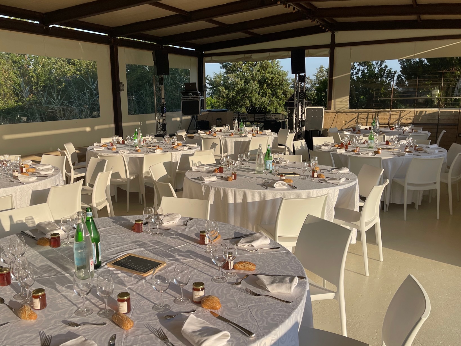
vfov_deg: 44.2
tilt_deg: -11.2
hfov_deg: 56.7
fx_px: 426
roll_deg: +1.8
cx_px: 207
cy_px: 182
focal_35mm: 32
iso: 32
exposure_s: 1/2857
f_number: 1.6
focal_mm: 5.1
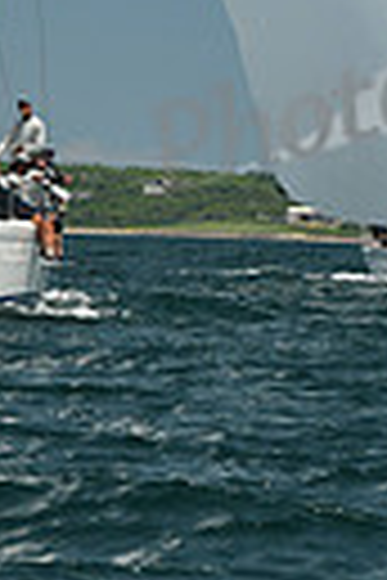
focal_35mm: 522
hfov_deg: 2.6
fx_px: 8417
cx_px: -83
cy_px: -549
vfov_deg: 3.9
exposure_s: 1/640
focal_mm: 116
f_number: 7.1
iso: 320
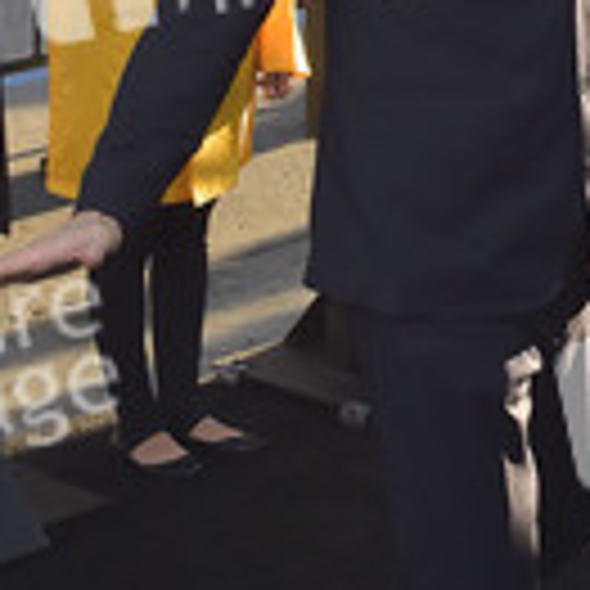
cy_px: 162
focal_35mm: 104
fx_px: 2005
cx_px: 381
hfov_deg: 16.7
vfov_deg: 16.7
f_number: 6.3
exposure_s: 1/320
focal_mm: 40
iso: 500
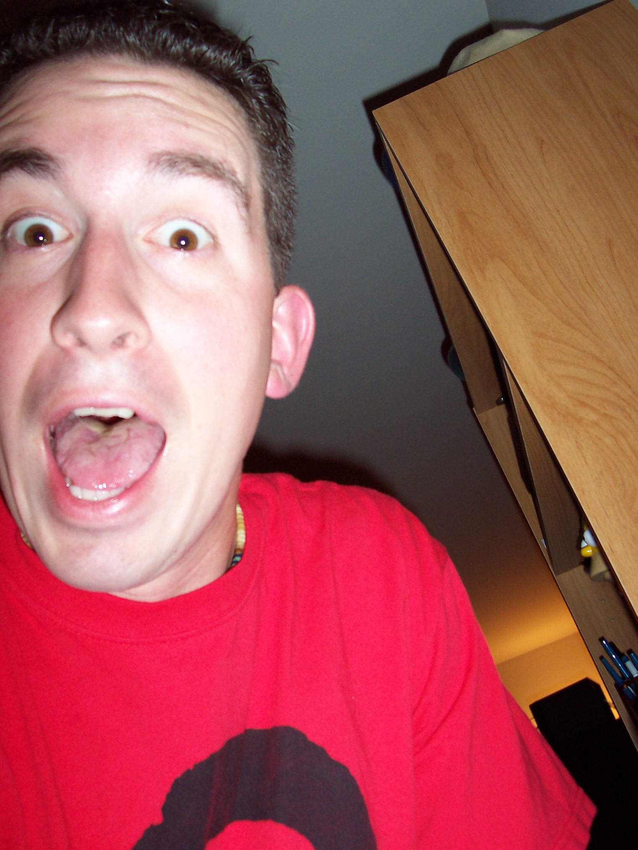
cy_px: 425
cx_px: 319
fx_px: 909
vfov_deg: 50.1
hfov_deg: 38.7
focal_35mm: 37
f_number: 2.8
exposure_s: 1/60
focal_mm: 5.6
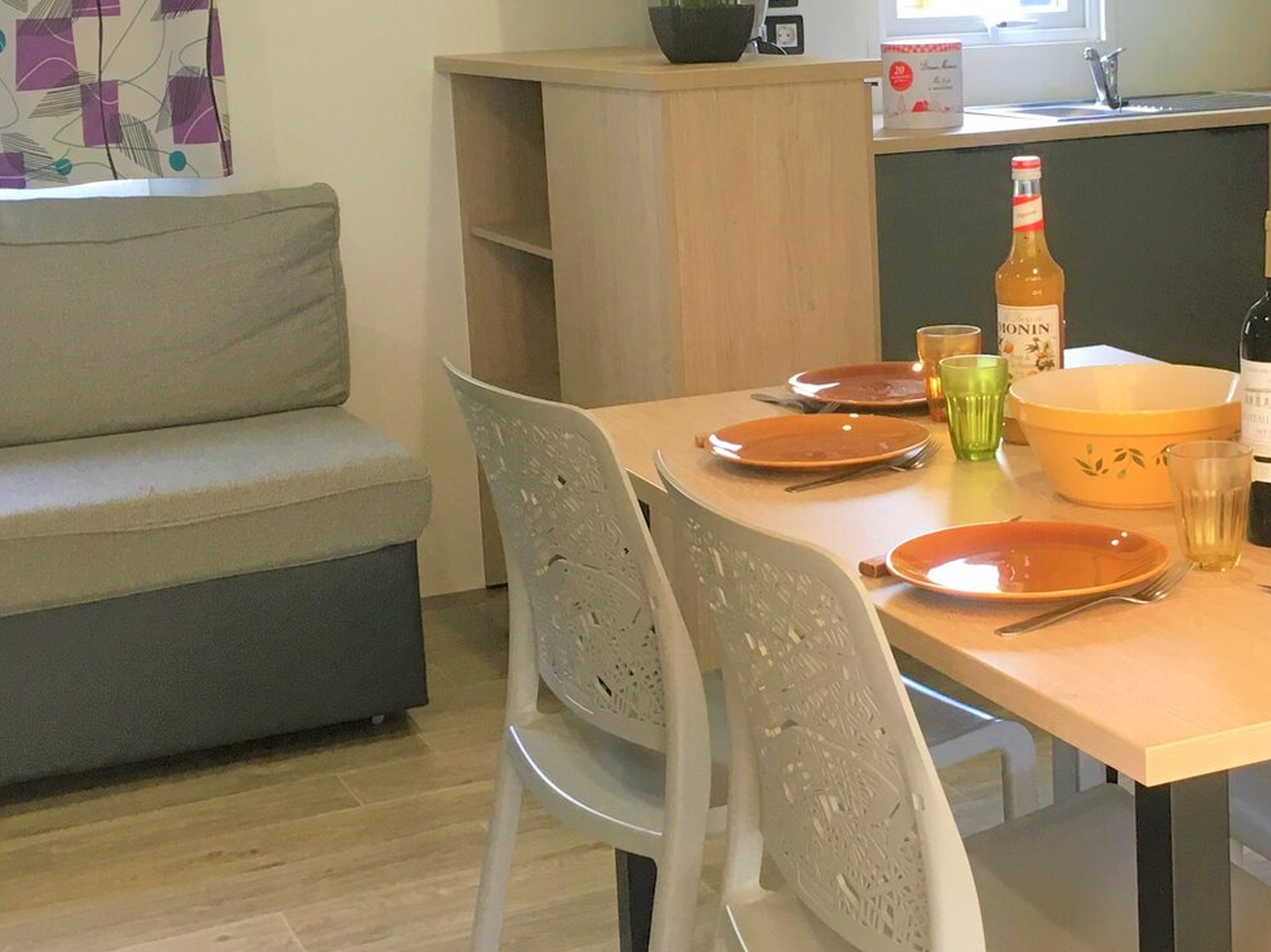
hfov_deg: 31.3
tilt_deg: -9.1
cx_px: 915
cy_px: 350
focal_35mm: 61
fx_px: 2239
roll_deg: +0.8
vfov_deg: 23.9
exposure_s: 1/33
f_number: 2.2
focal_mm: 4.15
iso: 50
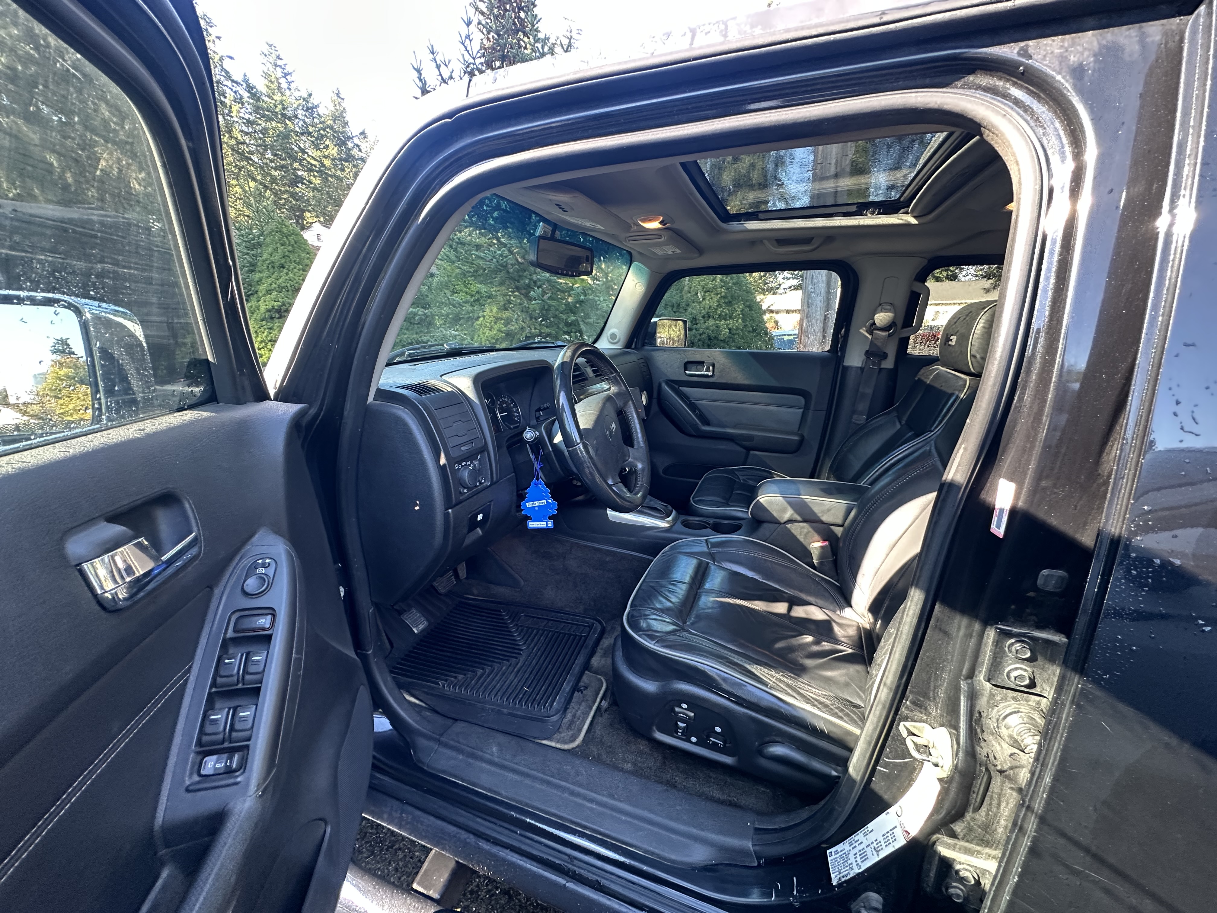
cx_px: 608
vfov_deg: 85.7
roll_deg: +0.3
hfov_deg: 102.1
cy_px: 456
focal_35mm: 14
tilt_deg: -14.6
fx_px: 492
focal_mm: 2.22
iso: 250
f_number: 2.2
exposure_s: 1/99
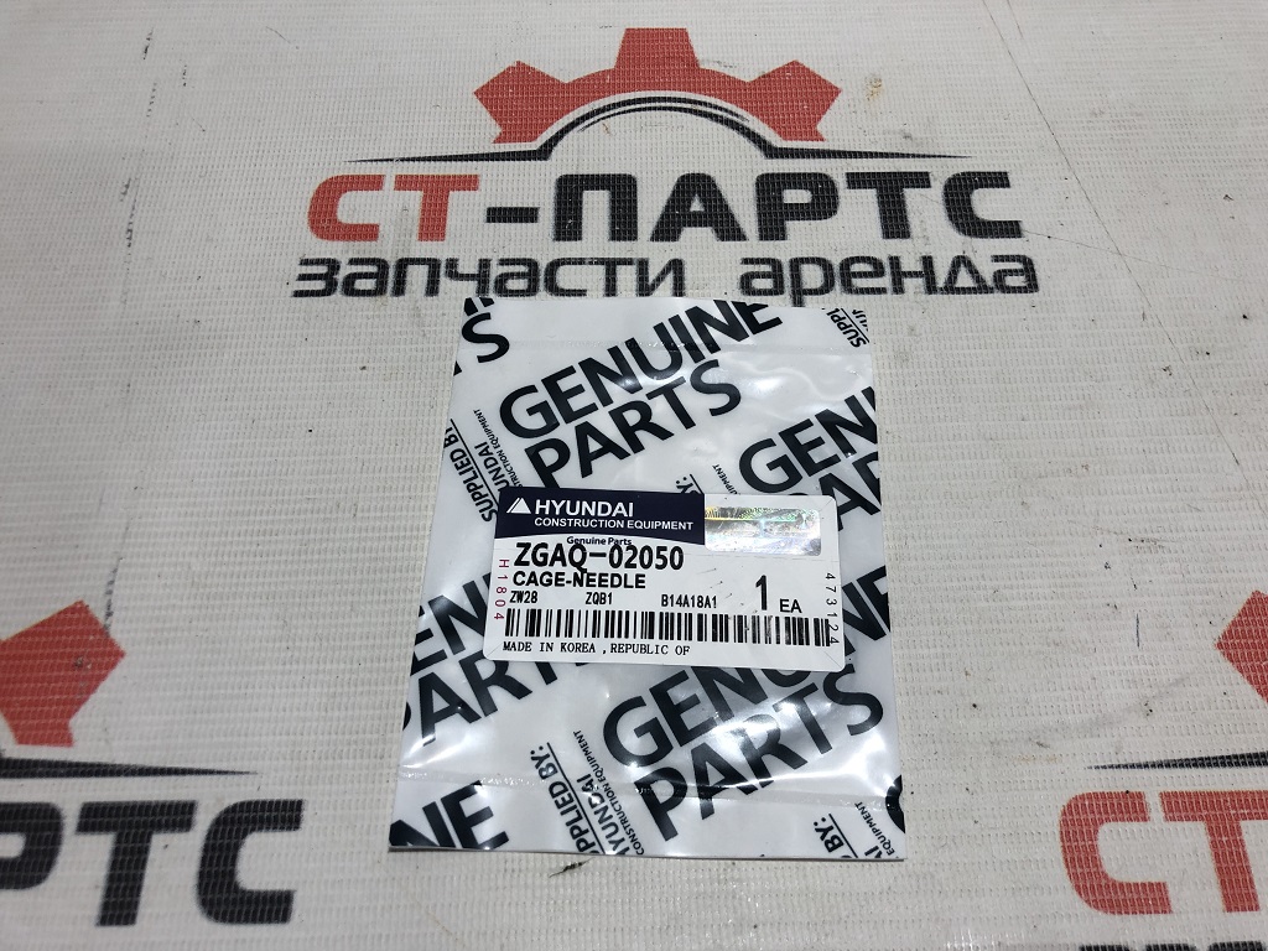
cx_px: 634
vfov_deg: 49.7
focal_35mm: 28
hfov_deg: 63.4
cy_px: 476
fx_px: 1026
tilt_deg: -63.3
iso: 32
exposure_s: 1/100
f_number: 1.8
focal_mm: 4
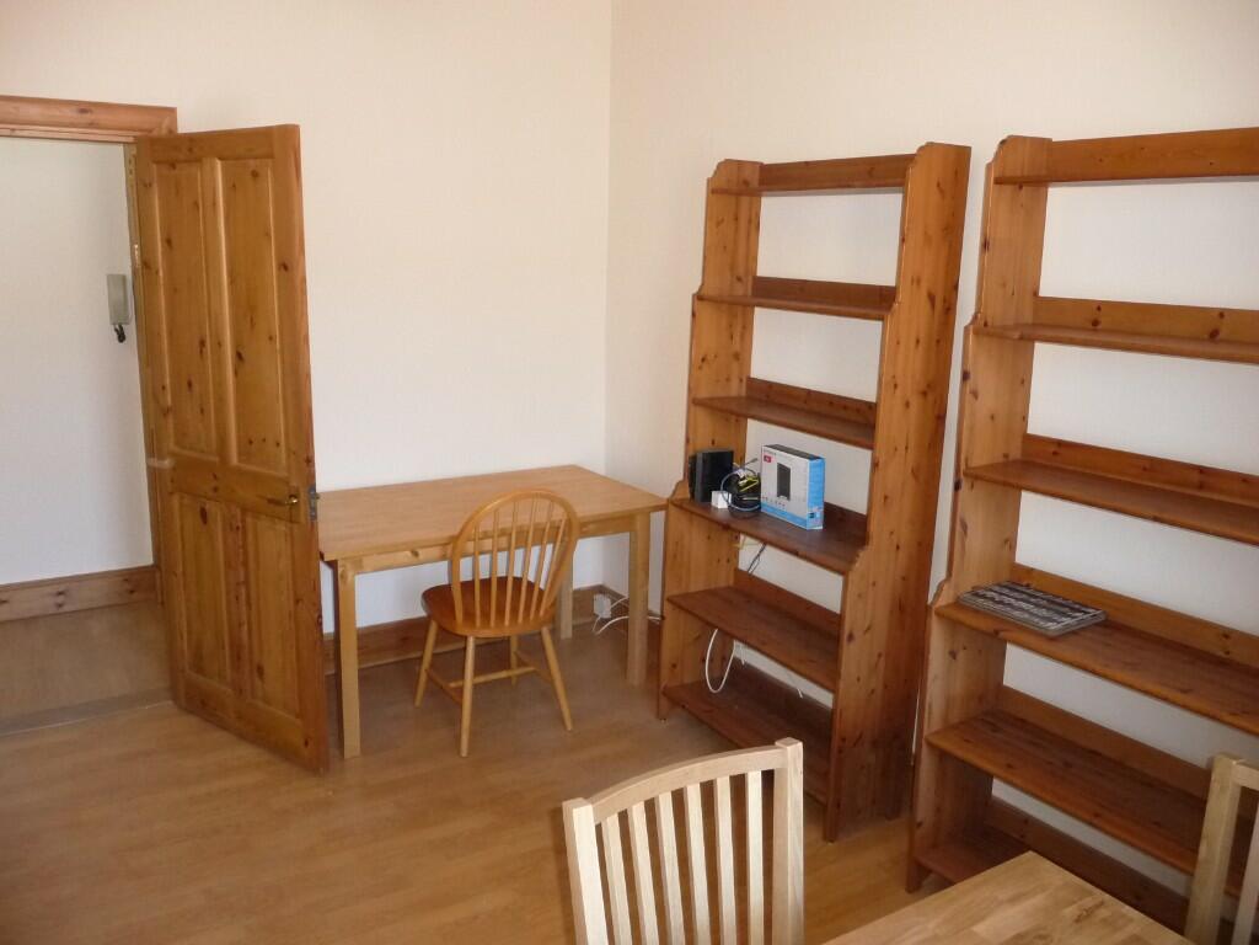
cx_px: 630
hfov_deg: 63.4
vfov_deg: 49.7
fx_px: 1018
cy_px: 472
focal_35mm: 28
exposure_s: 1/30
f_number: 3.3
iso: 400
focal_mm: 4.7
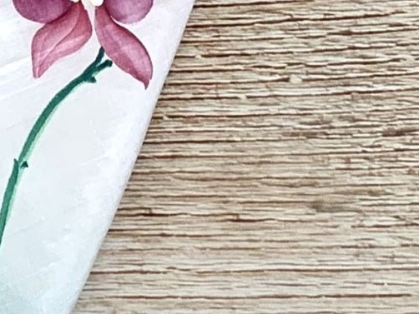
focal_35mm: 167
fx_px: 2022
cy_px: -270
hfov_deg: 11.5
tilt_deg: -84.2
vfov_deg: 8.5
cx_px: -149
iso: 25
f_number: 1.8
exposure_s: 1/100
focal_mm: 4.25
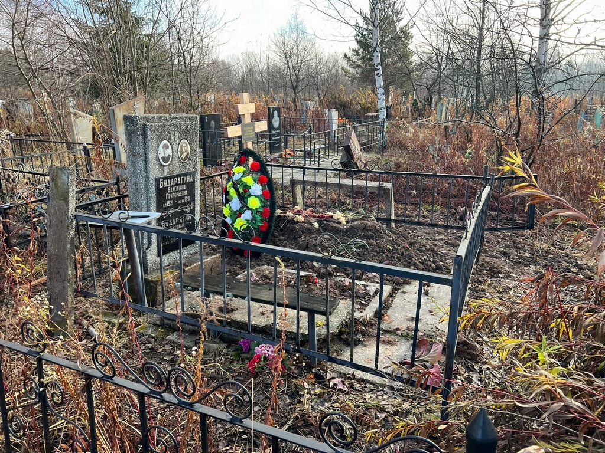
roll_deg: +0.7
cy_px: 226
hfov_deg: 67.3
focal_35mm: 26
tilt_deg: -14.9
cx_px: 302
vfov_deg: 53.1
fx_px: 454
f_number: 1.5
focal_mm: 5.7
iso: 50
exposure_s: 1/365
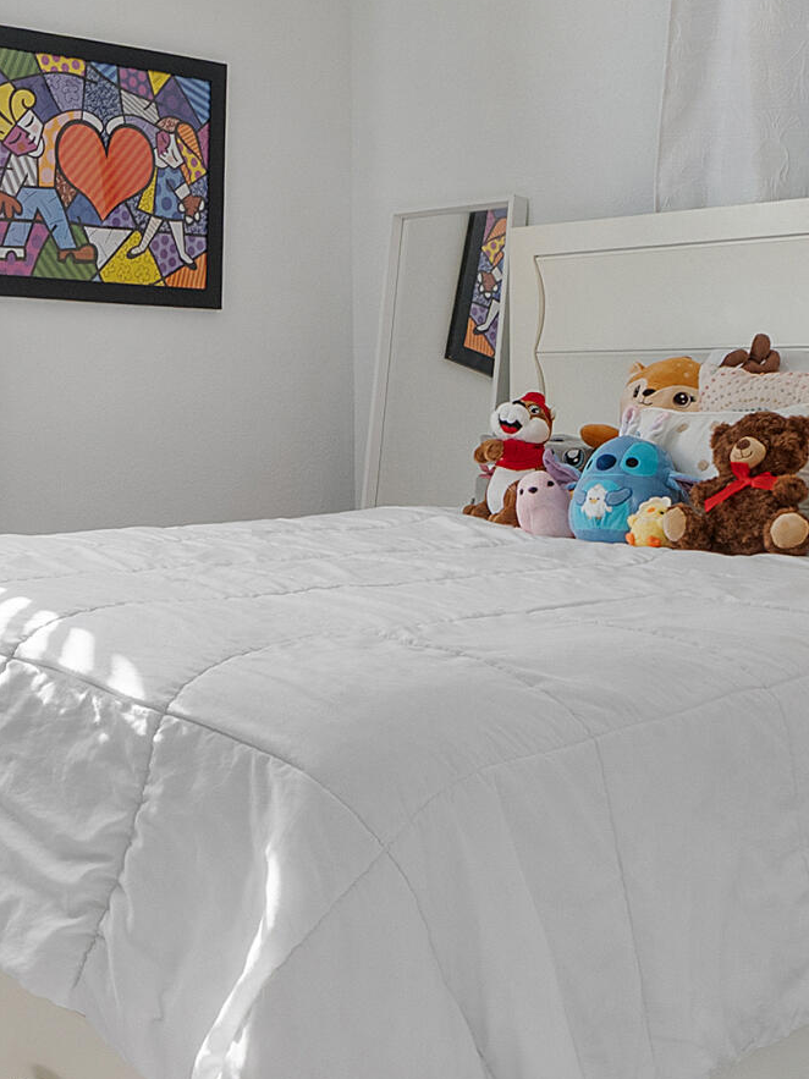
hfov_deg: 27.6
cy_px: 383
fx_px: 1527
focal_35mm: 49
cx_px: -37
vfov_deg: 38.6
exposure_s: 1/100
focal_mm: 10
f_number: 7.1
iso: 640
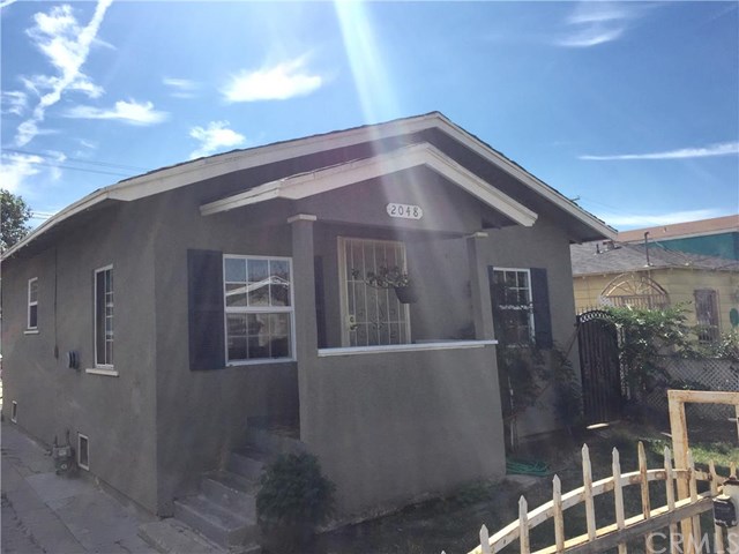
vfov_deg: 48.2
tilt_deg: +2.6
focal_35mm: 29
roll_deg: +0.9
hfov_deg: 61.7
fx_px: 619
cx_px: 370
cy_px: 277
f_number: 2.2
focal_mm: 4.15
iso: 32
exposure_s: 1/3968
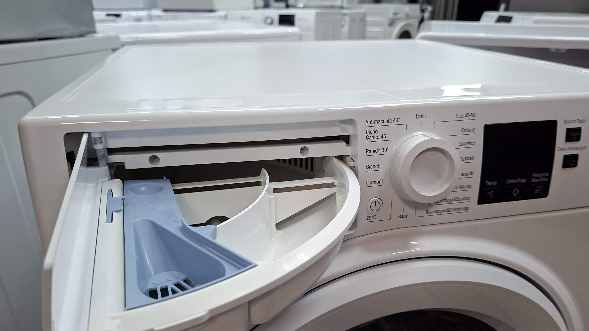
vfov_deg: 44.0
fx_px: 406
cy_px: 209
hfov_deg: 71.9
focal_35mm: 26
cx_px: 305
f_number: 1.8
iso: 160
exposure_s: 1/50
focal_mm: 5.54
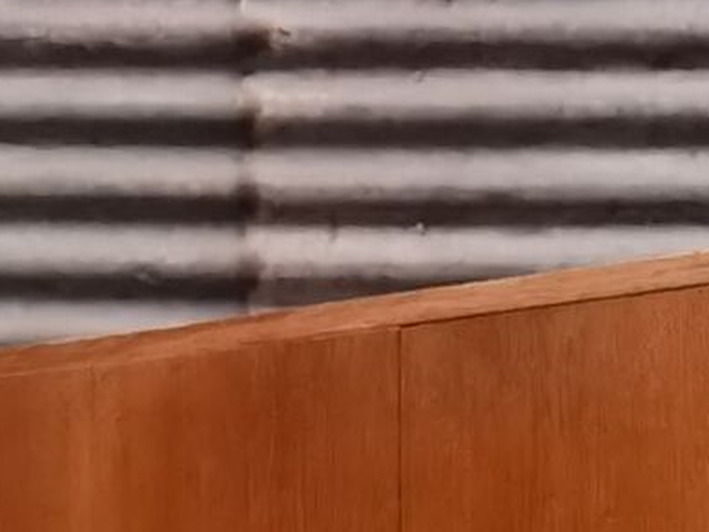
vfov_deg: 9.4
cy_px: 1029
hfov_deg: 11.9
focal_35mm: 149
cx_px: 1407
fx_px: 3053
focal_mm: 6.71
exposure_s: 1/20
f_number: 1.9
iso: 1000
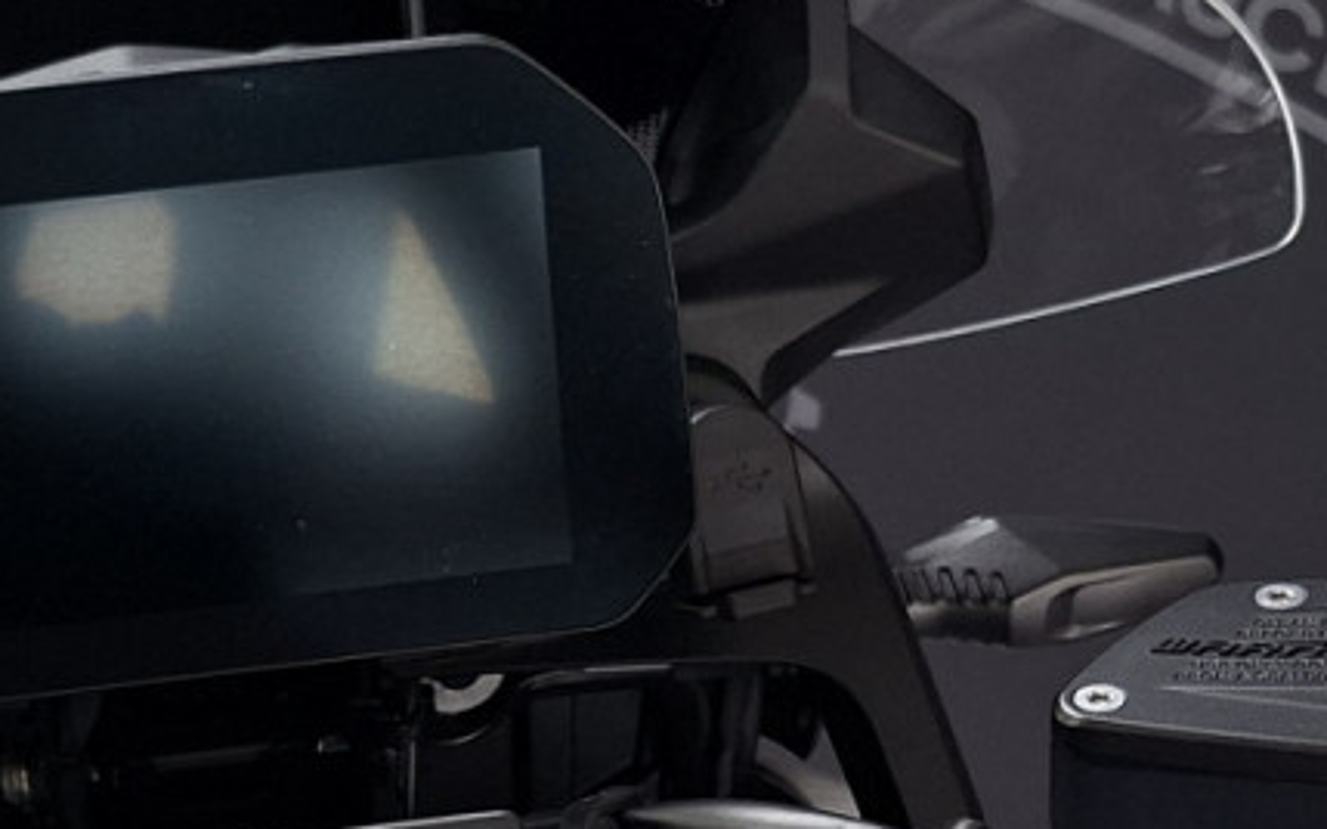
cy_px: 844
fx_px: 3291
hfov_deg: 22.5
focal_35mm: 91
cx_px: 288
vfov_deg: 14.1
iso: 125
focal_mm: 5.54
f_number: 1.8
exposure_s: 1/100
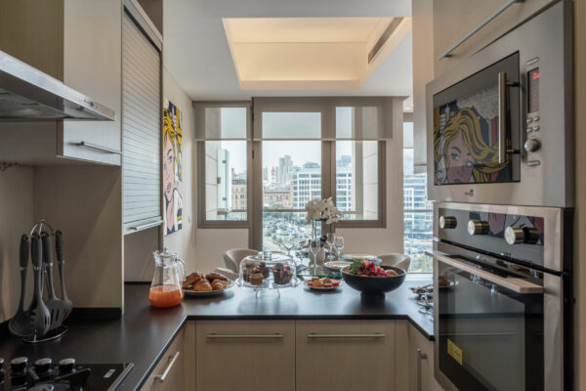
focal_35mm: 24
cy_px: 196
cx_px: 293
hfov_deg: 73.7
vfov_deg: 53.1
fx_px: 391
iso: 100
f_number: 9
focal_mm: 24
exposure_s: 1/200
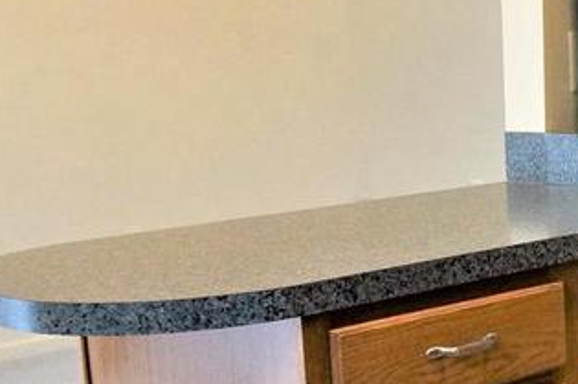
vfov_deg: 17.4
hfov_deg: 23.4
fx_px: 1250
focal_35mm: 78
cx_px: 721
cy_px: 219
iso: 1600
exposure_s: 1/160
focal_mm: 16
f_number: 4
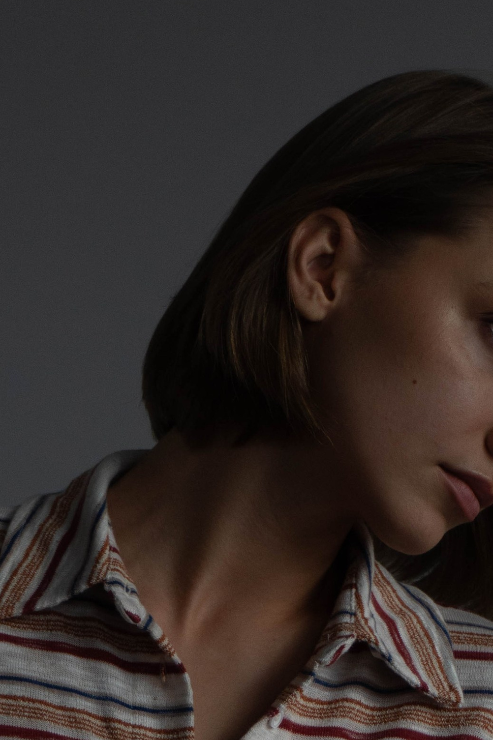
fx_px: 4067
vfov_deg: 10.2
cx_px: 208
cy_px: 878
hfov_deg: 6.9
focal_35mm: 198
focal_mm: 50
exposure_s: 1/250
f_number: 5.6
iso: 400
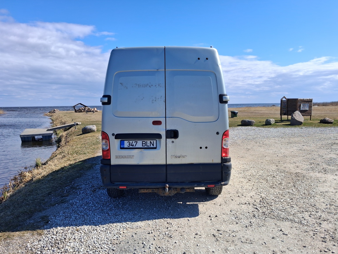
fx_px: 273
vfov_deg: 49.7
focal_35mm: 28
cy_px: 131
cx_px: 166
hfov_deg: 63.4
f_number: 1.8
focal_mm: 4
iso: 25
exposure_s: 1/667
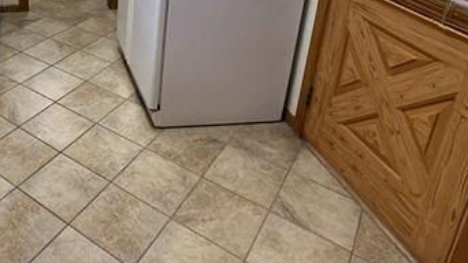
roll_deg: +0.0
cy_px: -5
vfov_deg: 21.7
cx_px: 53
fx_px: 657
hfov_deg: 36.9
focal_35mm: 53
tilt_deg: -18.9
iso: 80
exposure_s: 1/120
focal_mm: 4.25
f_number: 1.8
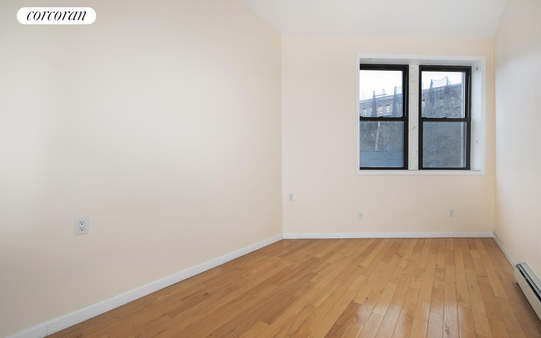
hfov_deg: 101.4
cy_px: 180
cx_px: 284
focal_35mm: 15
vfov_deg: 74.7
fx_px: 221
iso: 320
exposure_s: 1/125
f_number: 9
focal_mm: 14
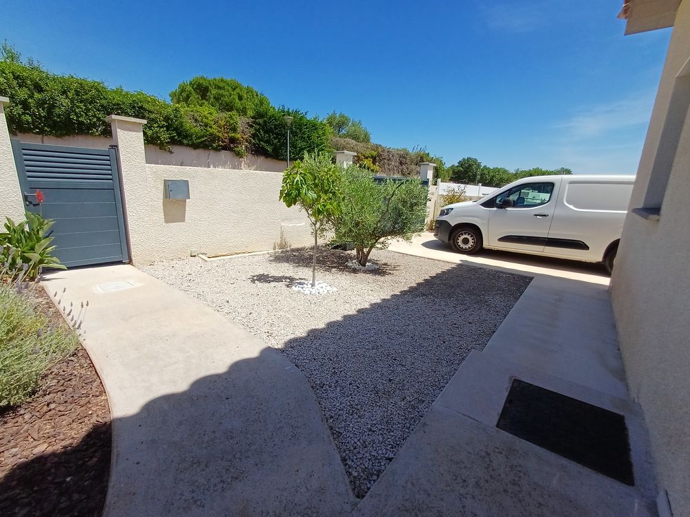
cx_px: 345
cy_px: 258
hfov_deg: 94.5
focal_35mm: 16
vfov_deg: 78.1
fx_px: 319
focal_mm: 1.64
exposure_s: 1/1408
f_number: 2.2
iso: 40
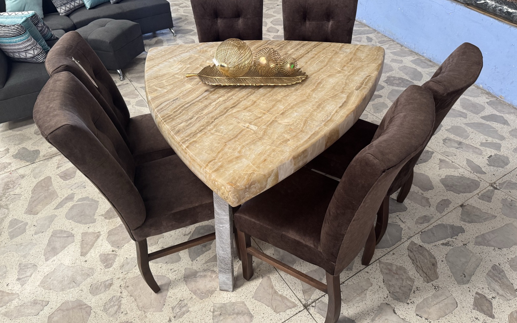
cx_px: 262
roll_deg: +4.9
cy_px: 140
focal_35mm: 26
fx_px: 366
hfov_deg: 70.4
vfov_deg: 47.4
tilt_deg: -34.1
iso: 250
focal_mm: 6.76
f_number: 1.78
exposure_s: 1/60
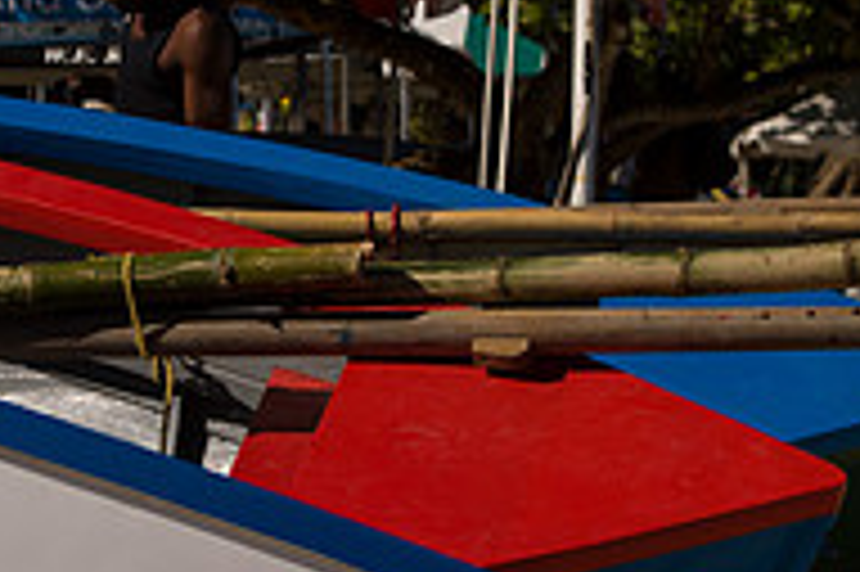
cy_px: 288
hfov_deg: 9.0
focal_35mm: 228
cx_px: 320
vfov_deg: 6.0
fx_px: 5442
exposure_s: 1/1600
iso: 100
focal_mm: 75
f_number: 8
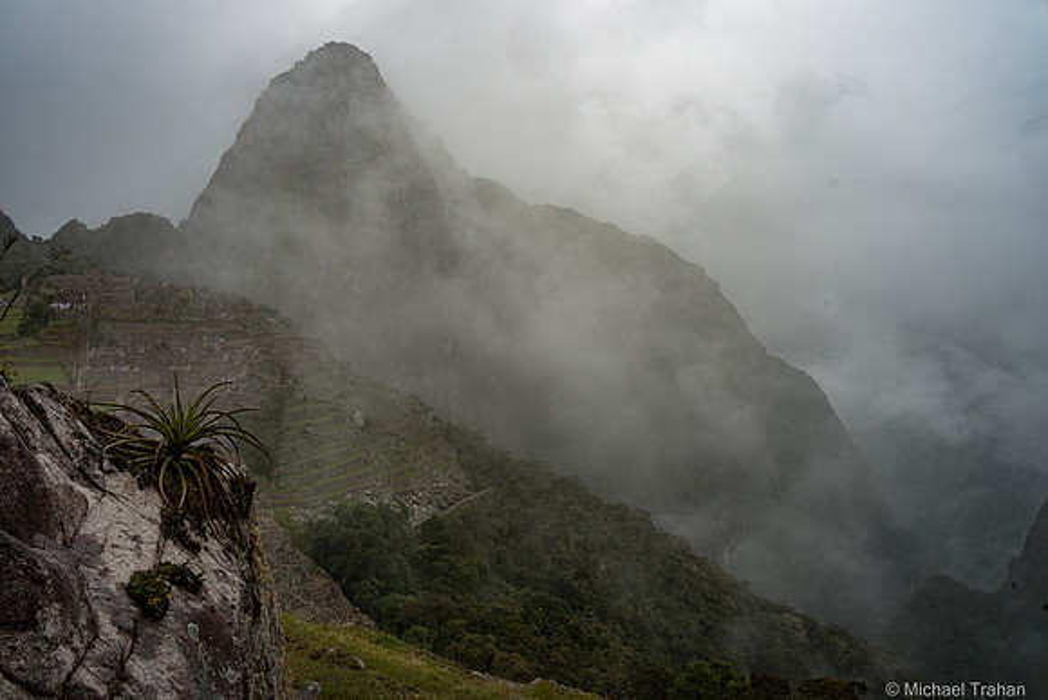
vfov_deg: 46.4
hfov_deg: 65.5
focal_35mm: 28
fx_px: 815
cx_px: 524
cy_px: 350
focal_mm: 28
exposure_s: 1/200
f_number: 13
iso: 320
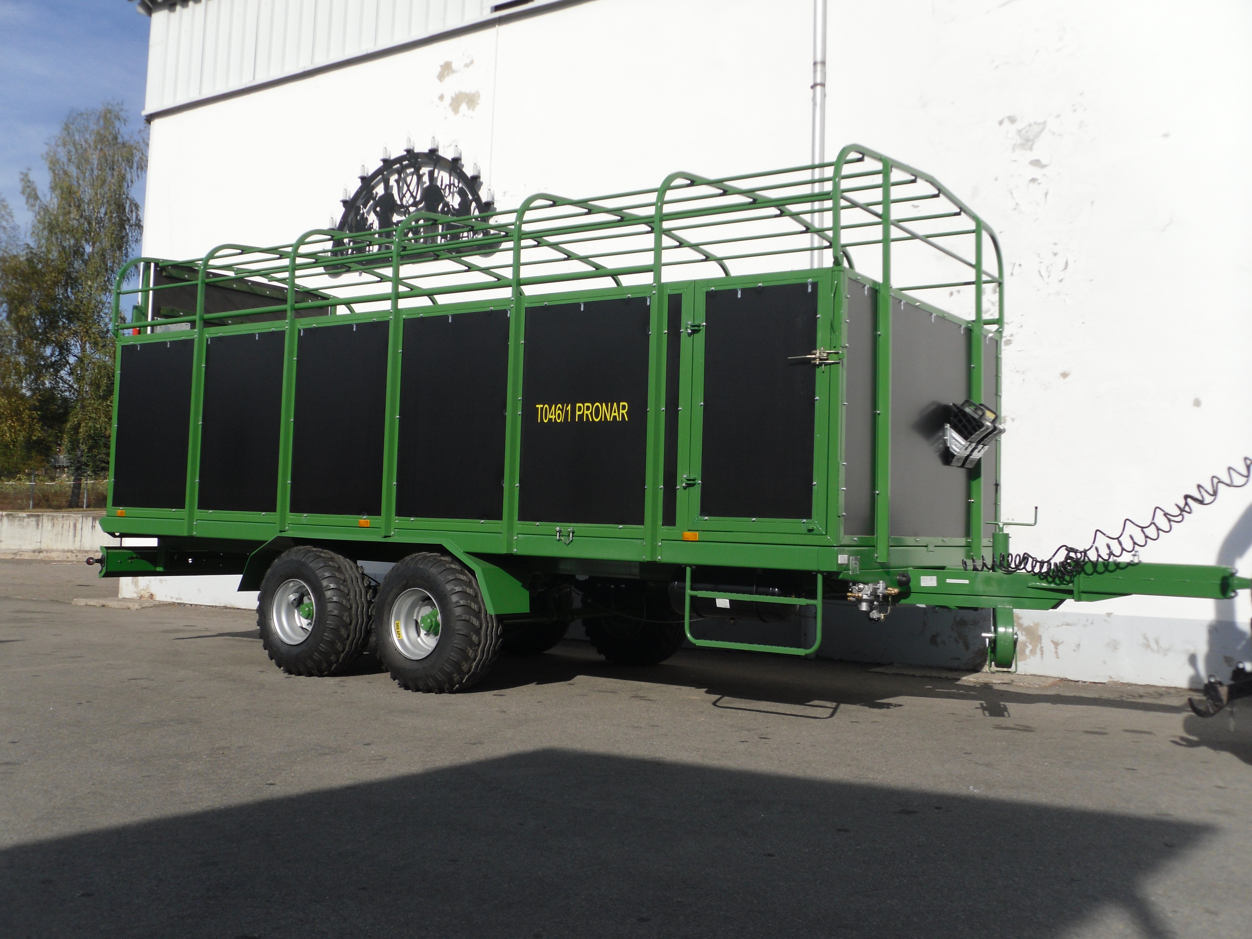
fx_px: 1628
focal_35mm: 45
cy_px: 470
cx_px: 626
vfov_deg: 32.2
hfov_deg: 42.1
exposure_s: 1/279
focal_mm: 6.3
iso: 80
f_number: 8.2
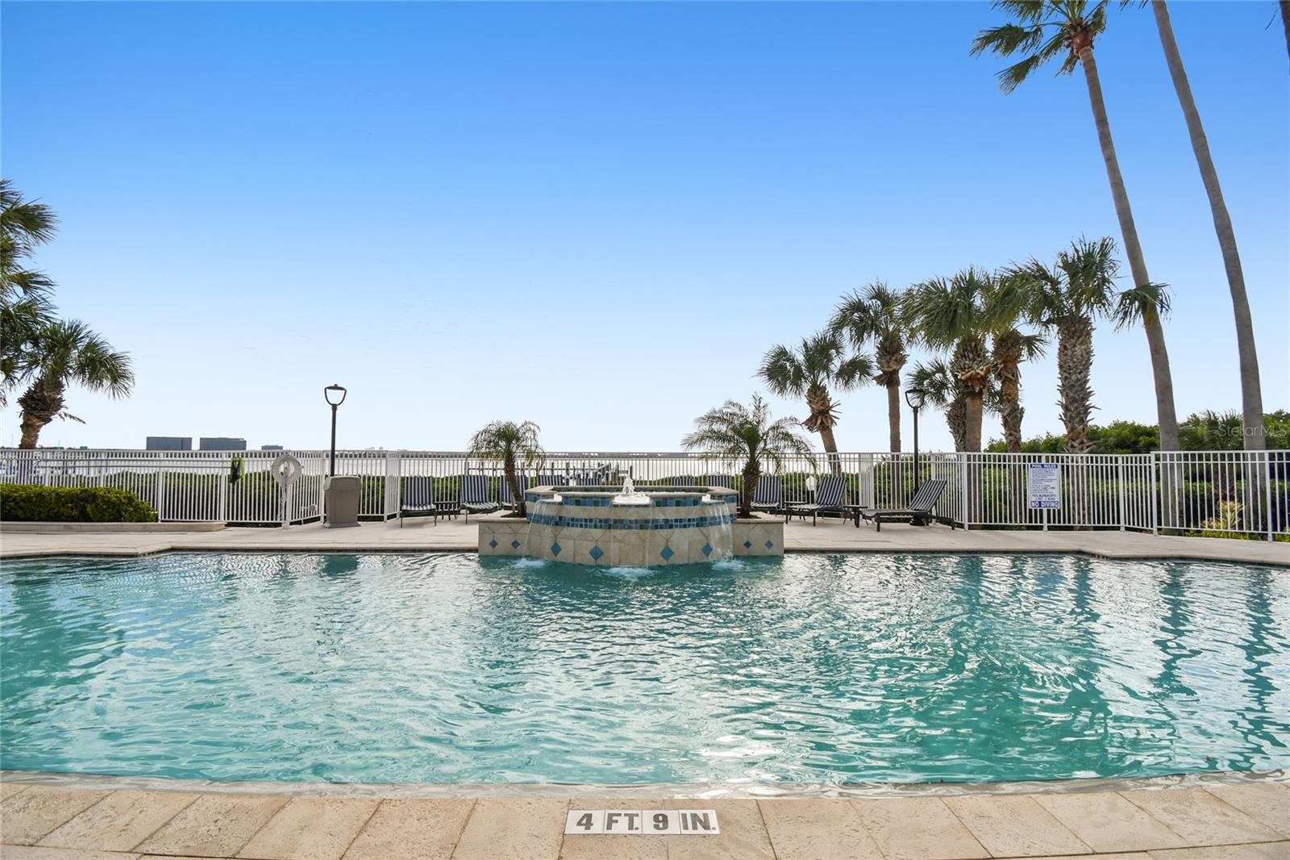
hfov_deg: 100.4
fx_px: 537
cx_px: 645
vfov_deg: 77.3
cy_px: 430
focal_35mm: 15
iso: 100
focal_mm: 10
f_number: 7.1
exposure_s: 1/500
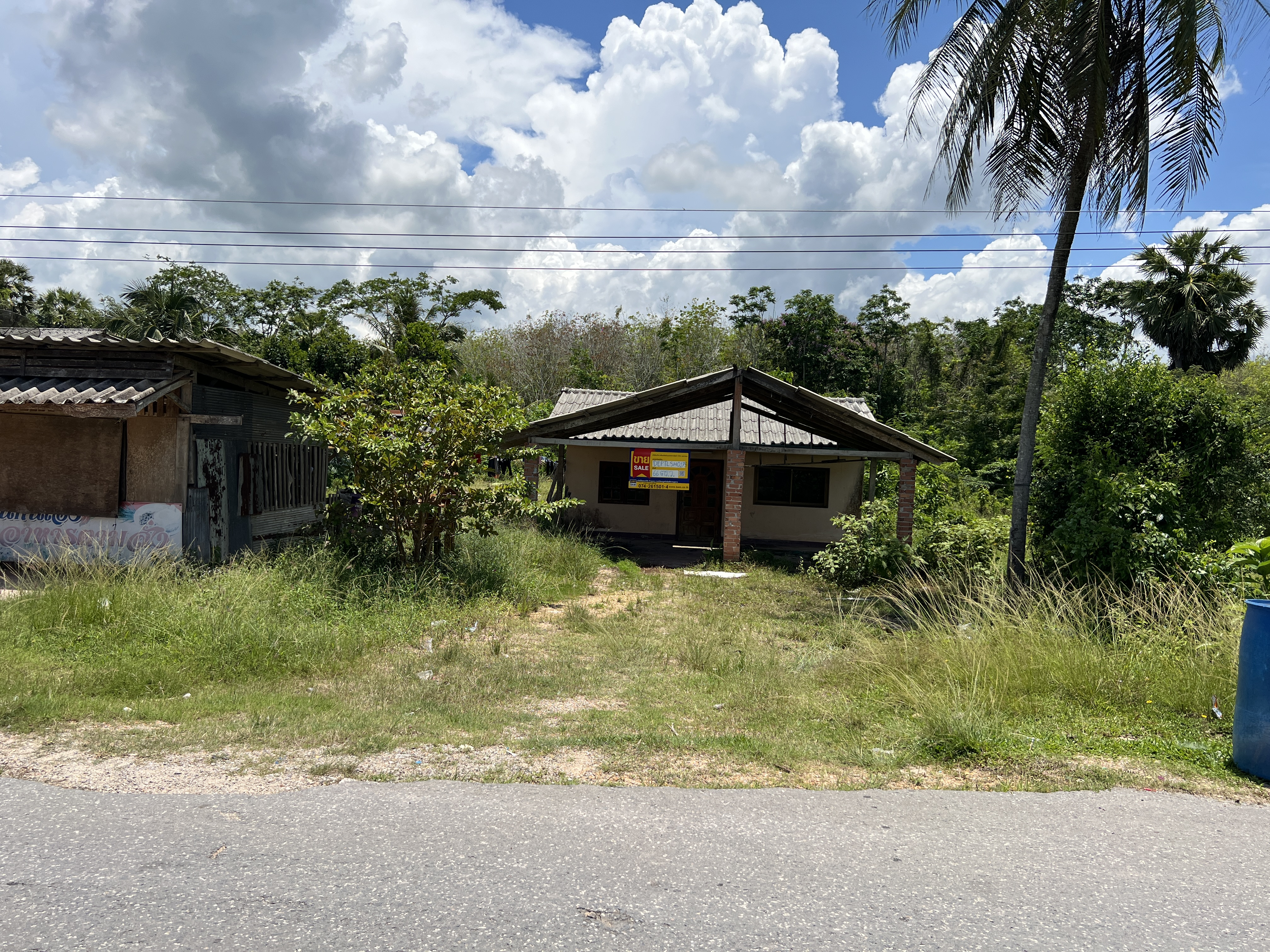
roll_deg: -2.5
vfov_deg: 53.1
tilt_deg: -2.2
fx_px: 954
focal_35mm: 26
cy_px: 476
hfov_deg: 67.3
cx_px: 635
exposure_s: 1/6211
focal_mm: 5.7
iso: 50
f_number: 1.5
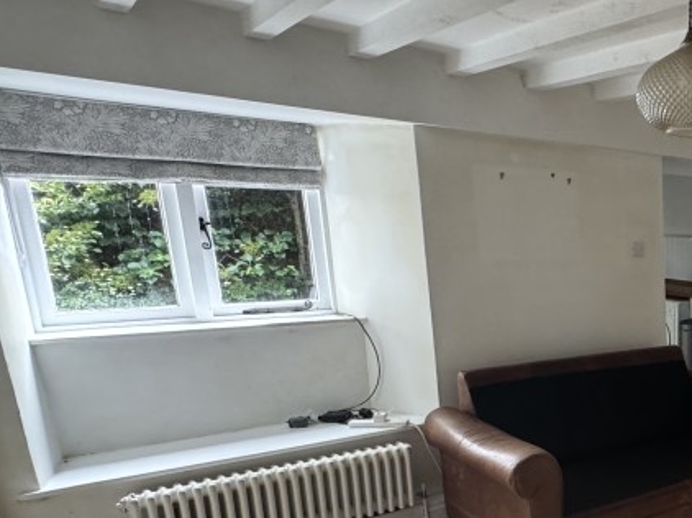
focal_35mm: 34
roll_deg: -2.3
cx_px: 746
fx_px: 679
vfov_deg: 40.5
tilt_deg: -9.5
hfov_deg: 43.1
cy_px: 393
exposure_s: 1/96
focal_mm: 2.22
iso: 320
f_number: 2.2
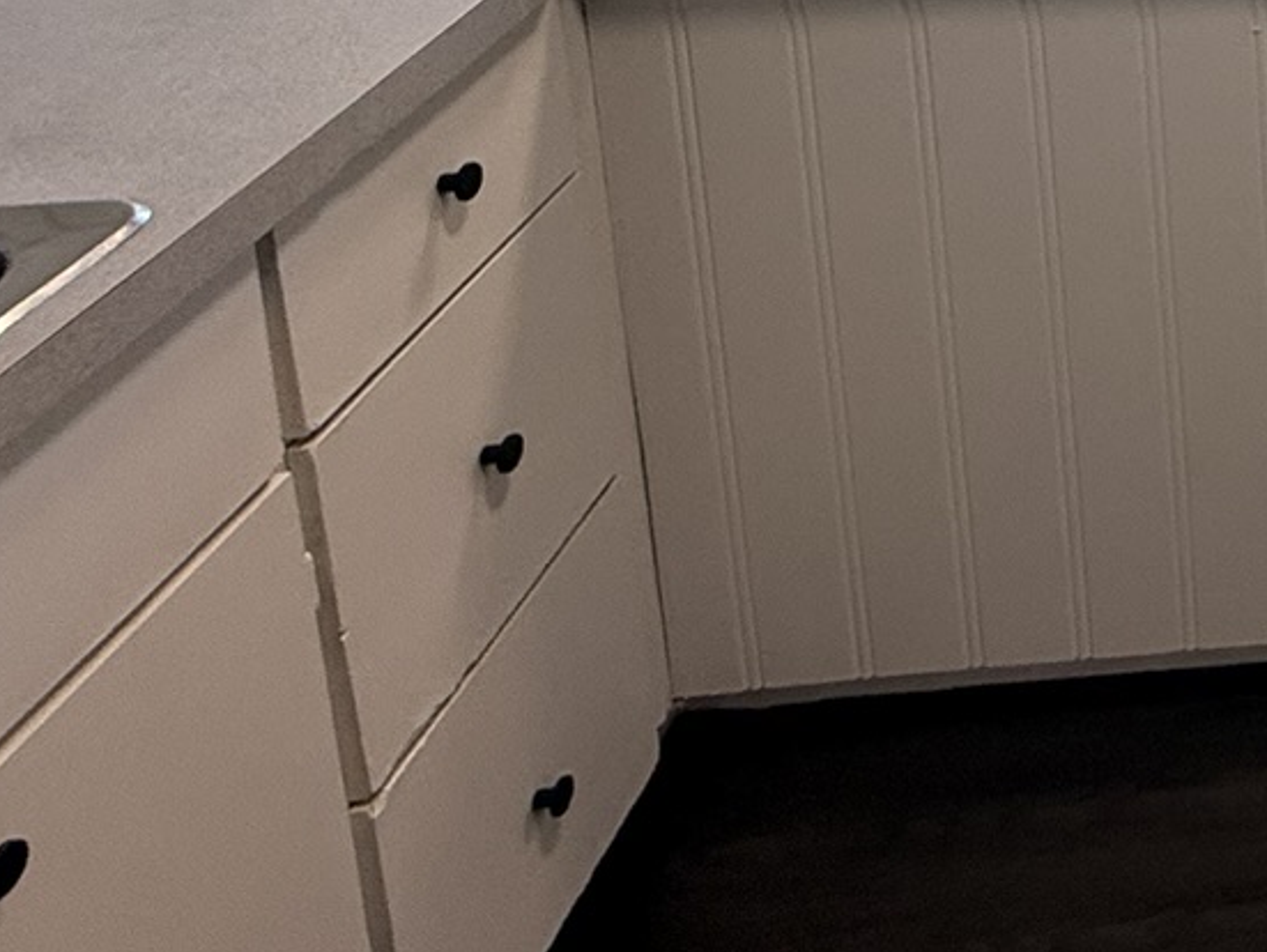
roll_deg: -1.1
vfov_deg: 22.1
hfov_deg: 26.3
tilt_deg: -9.8
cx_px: 1920
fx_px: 1905
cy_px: -556
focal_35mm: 52
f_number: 2.2
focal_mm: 2.22
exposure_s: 1/99
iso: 64
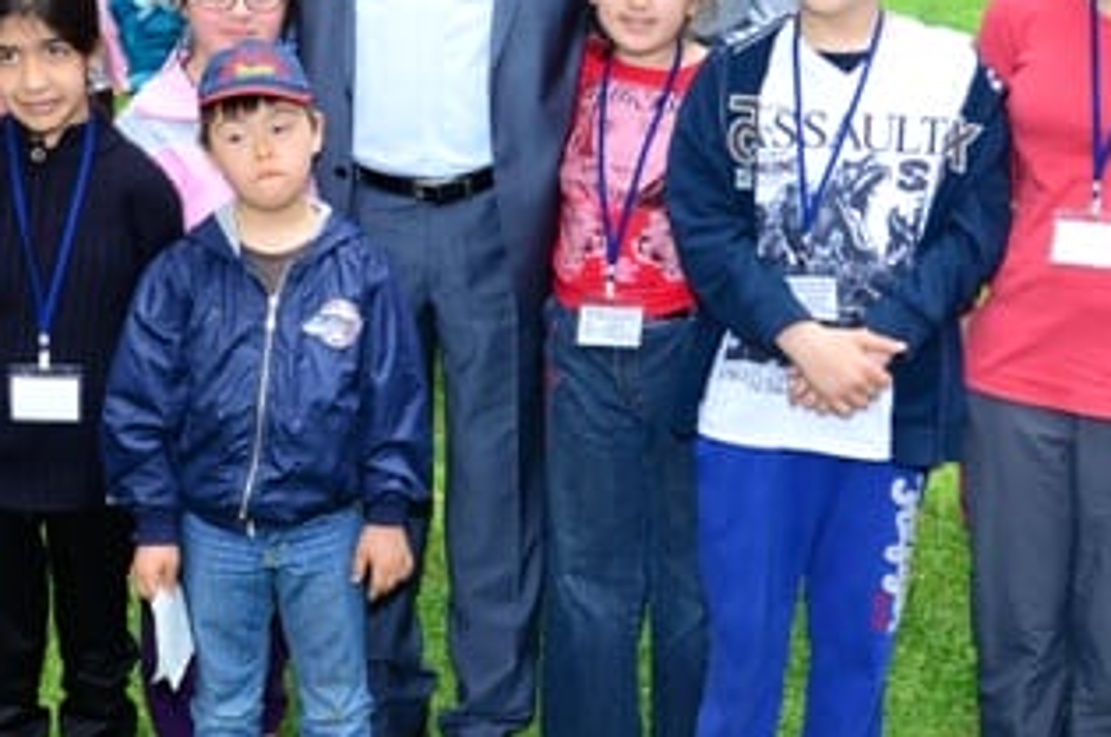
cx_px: 444
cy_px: 250
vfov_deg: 21.1
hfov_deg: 31.4
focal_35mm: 64
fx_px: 1973
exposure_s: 1/125
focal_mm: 21
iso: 400
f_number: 6.3
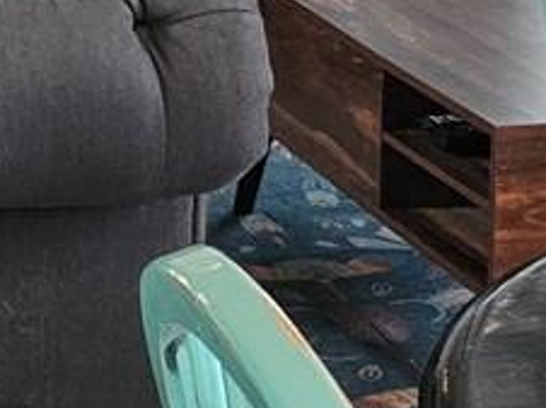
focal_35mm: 163
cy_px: -278
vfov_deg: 8.8
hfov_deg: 11.5
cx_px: -343
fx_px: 2568
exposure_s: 1/120
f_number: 1.8
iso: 250
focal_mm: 5.4
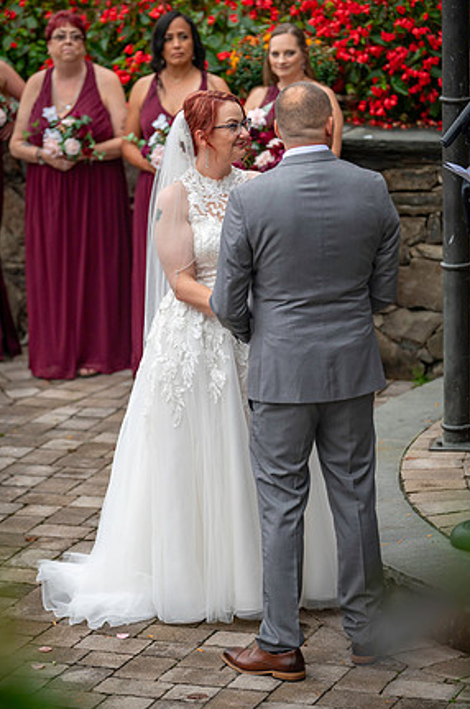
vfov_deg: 14.6
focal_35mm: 141
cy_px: 341
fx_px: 2770
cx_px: 234
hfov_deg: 9.7
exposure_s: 1/640
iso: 640
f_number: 2.8
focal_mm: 135
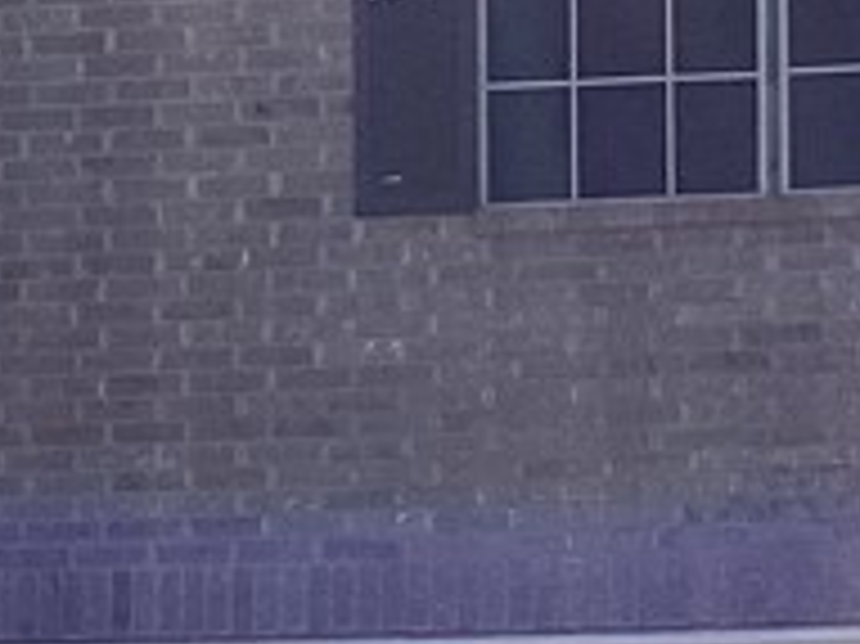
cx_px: -32
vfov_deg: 8.7
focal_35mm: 166
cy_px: 1063
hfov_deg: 11.8
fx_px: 4122
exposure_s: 1/1381
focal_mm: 3.3
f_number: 2.4
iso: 25
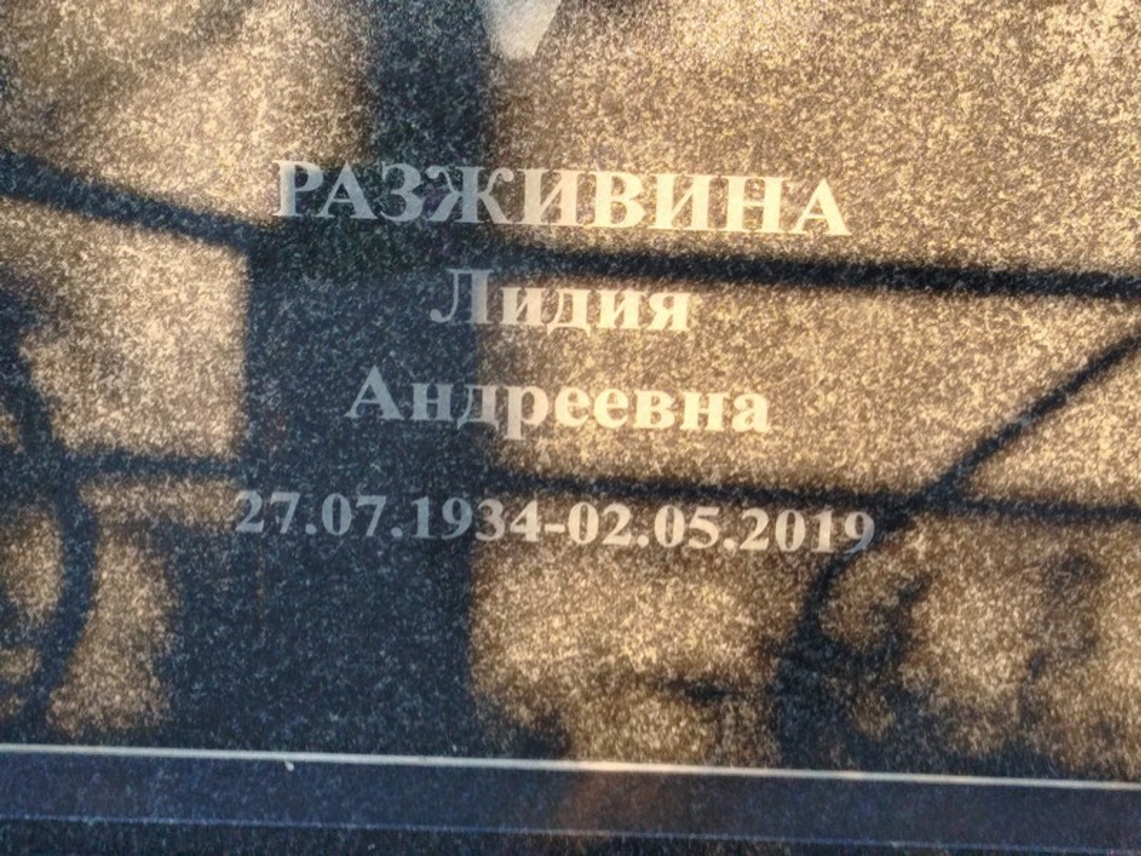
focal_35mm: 36
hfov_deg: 51.4
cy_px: 428
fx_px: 1187
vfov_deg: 39.7
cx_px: 570
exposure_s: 1/100
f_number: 1.7
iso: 100
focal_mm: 5.31
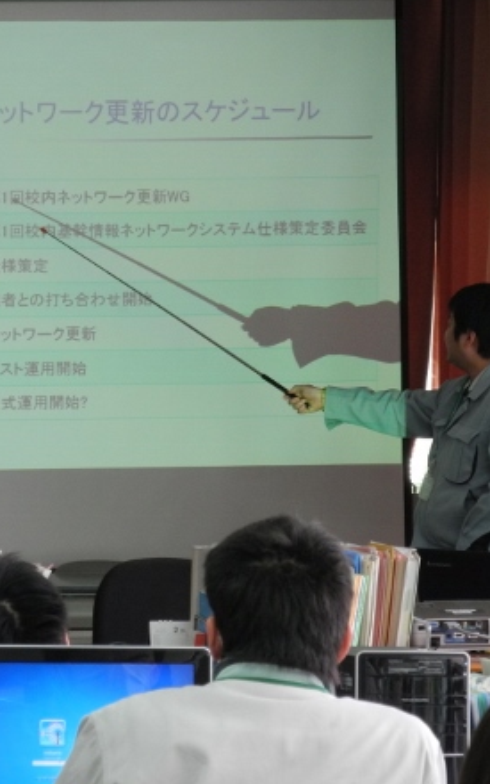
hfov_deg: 6.3
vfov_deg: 10.1
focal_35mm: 208
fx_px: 4444
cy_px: 415
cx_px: 151
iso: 360
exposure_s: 1/30
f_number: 5
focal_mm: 28.9
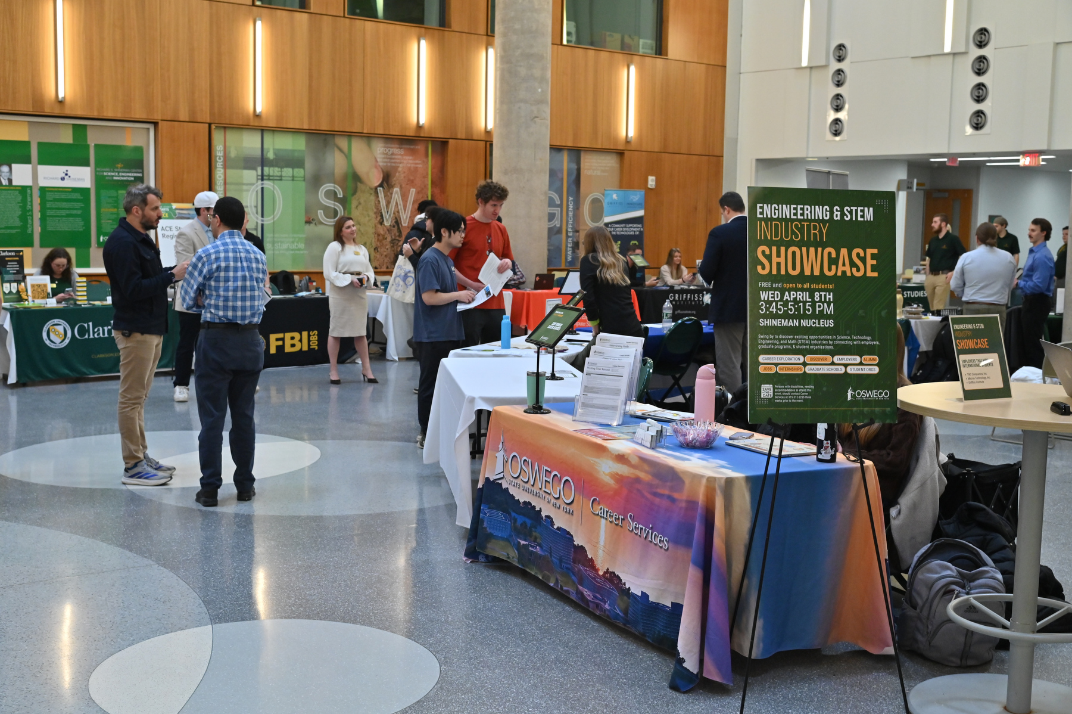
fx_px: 1190
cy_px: 357
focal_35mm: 40
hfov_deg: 48.5
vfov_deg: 33.4
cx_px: 536
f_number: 6.3
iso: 2500
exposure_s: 1/160
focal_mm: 40
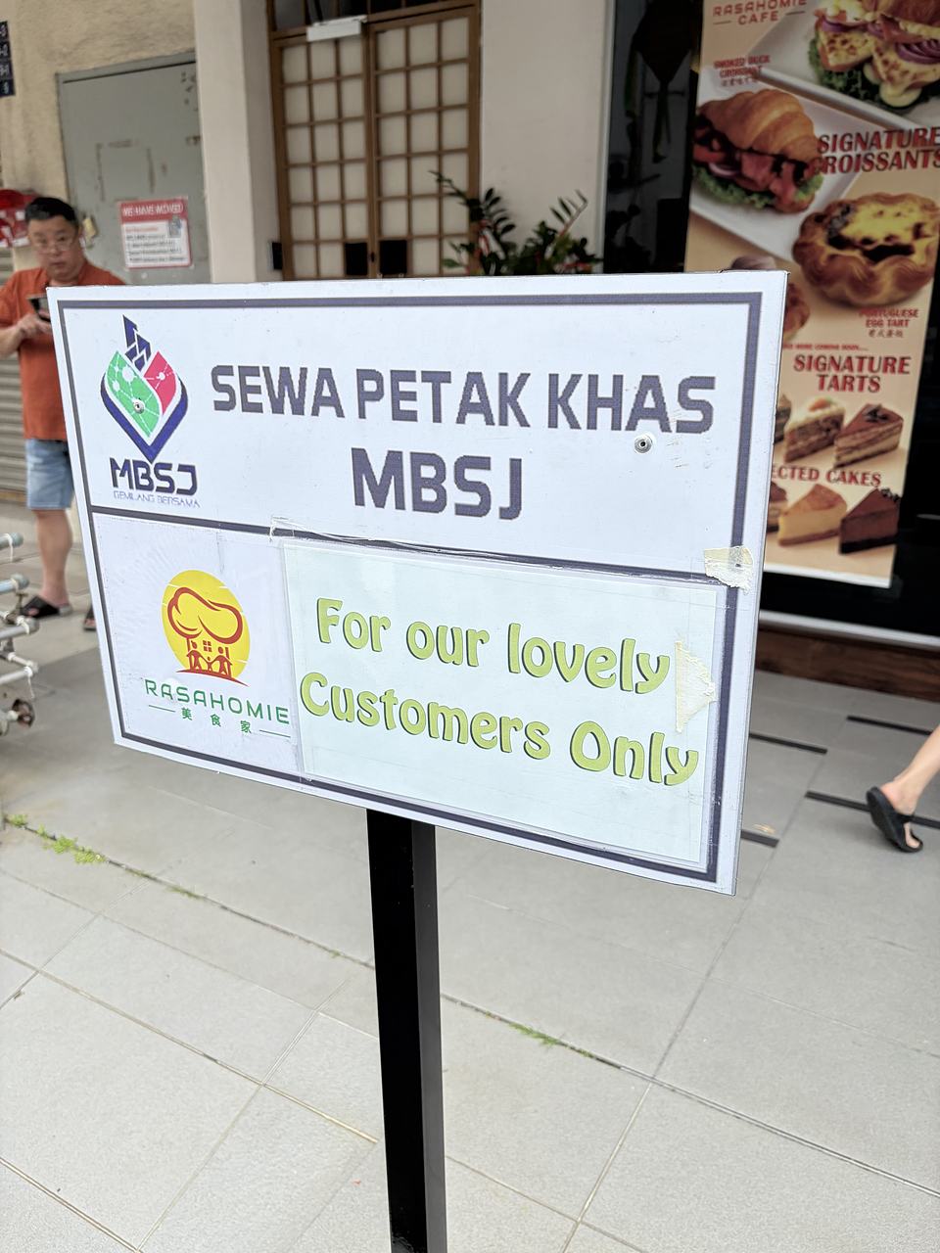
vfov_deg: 67.3
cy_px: 626
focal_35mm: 26
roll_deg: -1.1
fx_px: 941
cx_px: 470
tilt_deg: -16.9
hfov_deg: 53.1
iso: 50
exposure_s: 1/1484
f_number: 1.6
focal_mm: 5.96
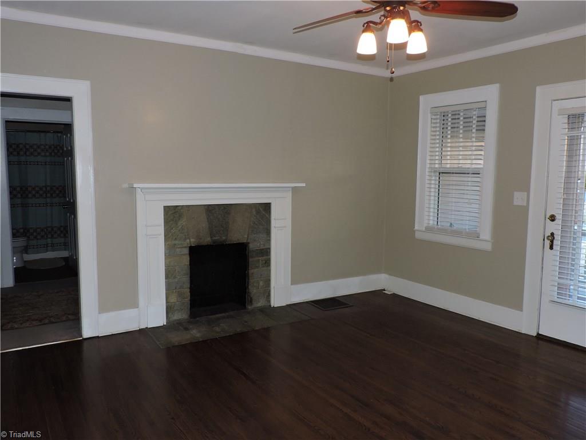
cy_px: 220
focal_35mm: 28
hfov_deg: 63.4
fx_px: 474
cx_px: 293
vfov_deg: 49.7
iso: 200
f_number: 3.1
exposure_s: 1/30
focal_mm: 5
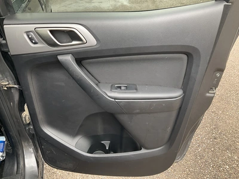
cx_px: 120
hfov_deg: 61.7
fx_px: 200
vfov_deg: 48.2
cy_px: 90
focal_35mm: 29
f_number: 1.8
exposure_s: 1/122
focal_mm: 3
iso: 64
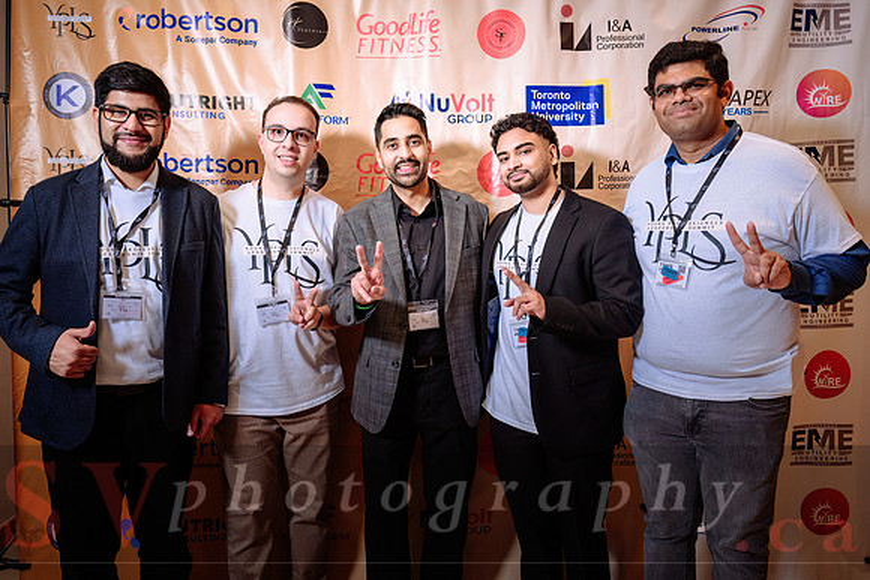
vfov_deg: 46.7
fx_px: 672
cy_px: 270
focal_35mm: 28
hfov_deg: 65.8
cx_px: 452
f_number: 4
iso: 500
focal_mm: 26
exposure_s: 1/160
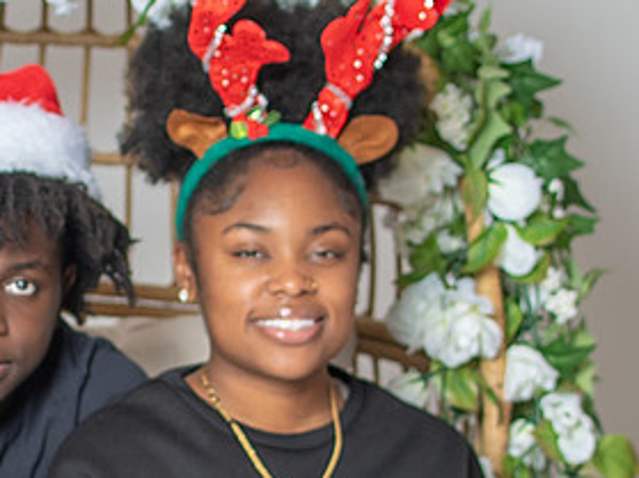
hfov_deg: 10.8
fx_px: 3340
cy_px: 375
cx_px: 28
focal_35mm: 181
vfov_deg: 8.2
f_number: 3.2
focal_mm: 35
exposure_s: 1/250
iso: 100
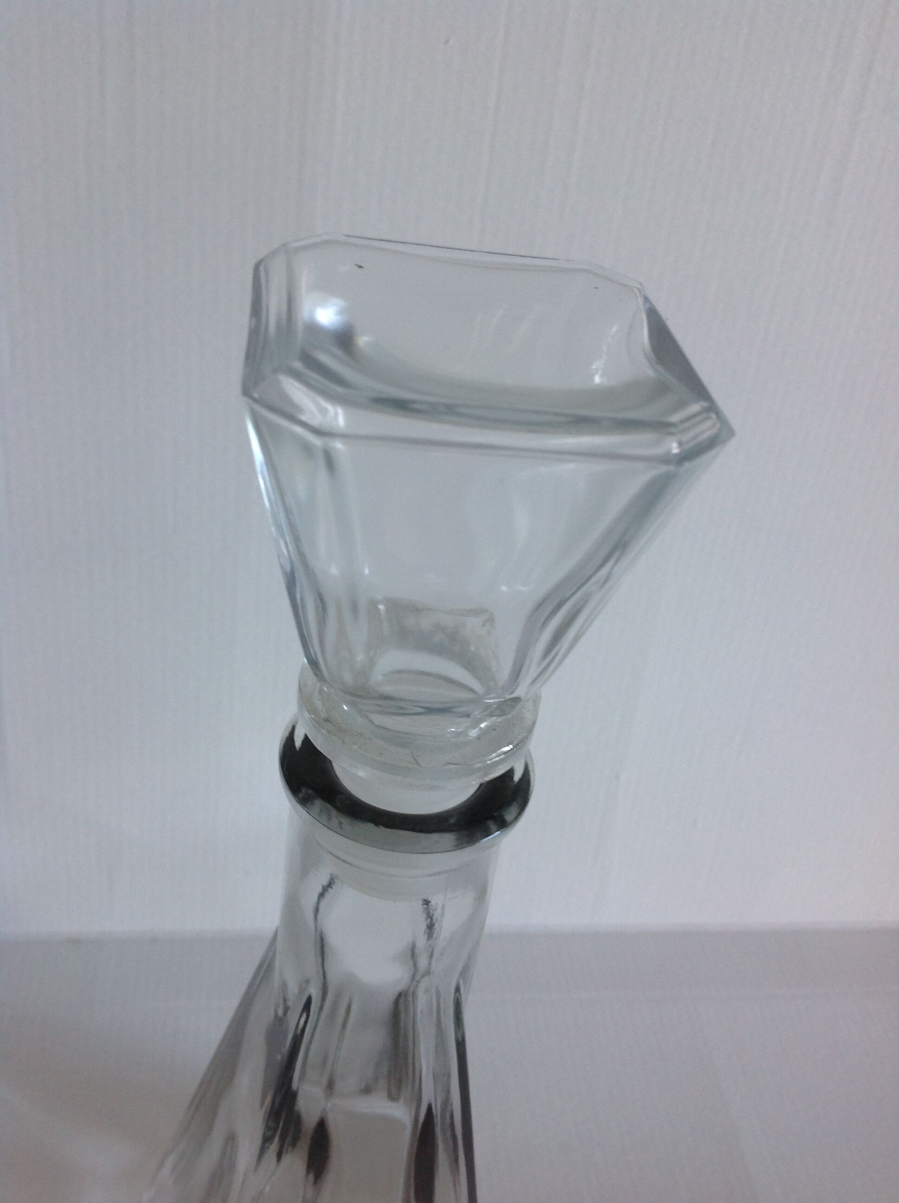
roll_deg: -8.3
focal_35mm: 35
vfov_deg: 52.7
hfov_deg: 40.6
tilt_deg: -34.4
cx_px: 450
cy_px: 602
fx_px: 1215
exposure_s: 1/17
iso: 50
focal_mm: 4.28
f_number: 2.4
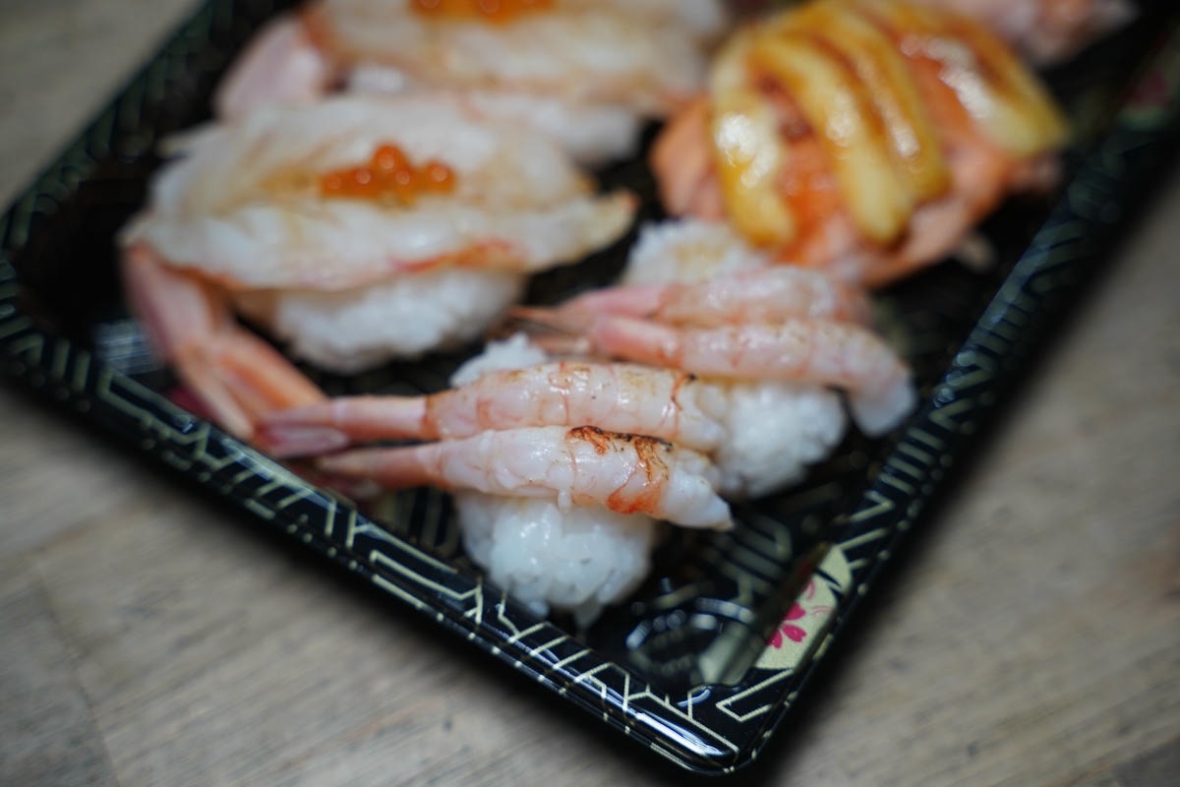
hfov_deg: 27.0
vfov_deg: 18.2
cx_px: 590
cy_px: 394
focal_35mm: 75
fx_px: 2458
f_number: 4
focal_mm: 75
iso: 160
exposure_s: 1/80
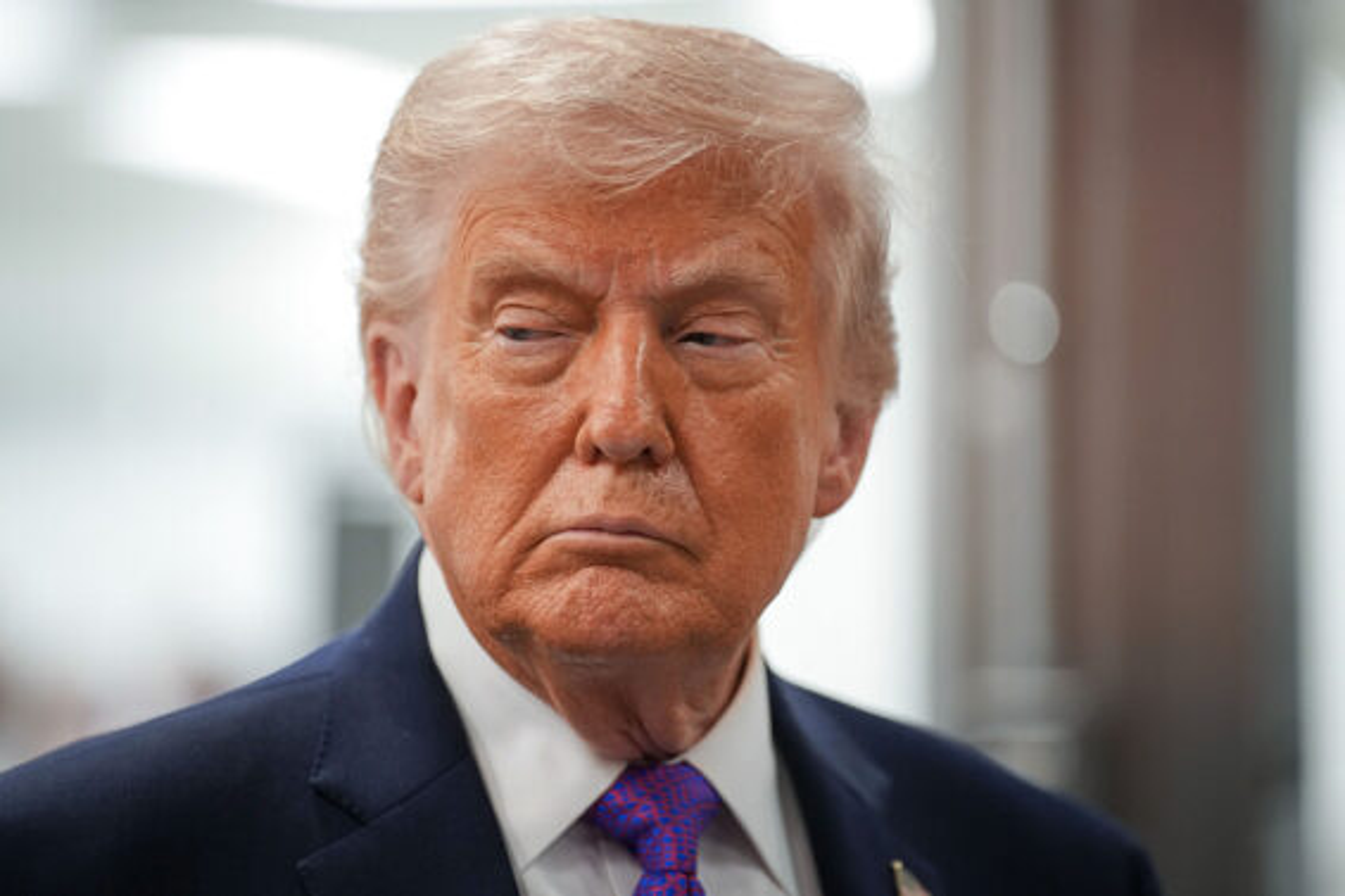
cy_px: 448
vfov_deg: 6.9
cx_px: 672
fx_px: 7470
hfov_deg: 10.3
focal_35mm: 200
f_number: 2.8
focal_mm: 200
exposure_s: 1/320
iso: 2000
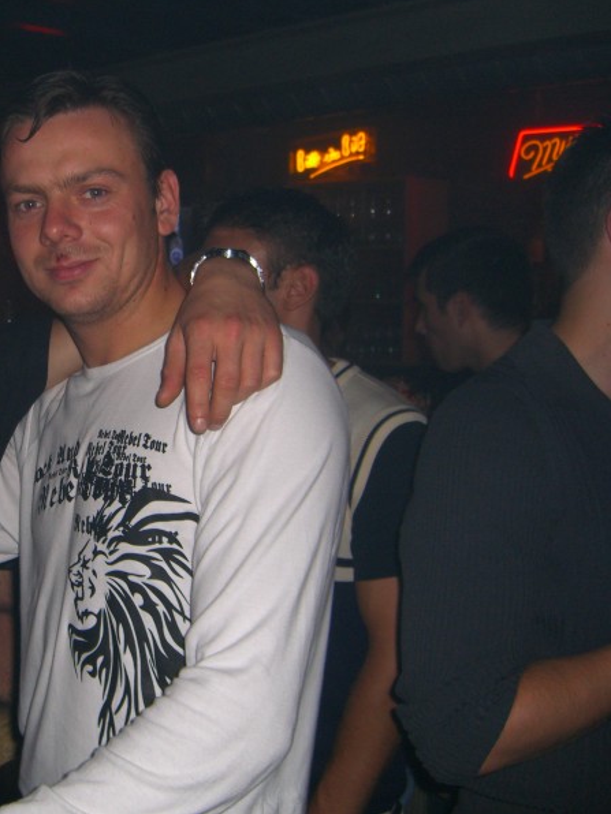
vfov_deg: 37.5
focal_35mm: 51
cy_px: 406
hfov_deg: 27.7
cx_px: 86
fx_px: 1200
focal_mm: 7.9
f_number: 2.8
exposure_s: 1/60
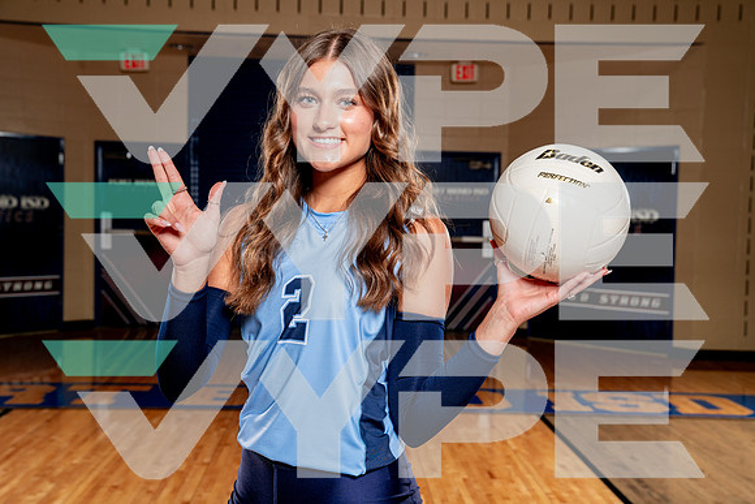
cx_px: 378
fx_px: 944
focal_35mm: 45
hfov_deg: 43.6
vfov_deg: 29.9
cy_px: 252
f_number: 5.6
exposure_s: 1/250
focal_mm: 45
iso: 200
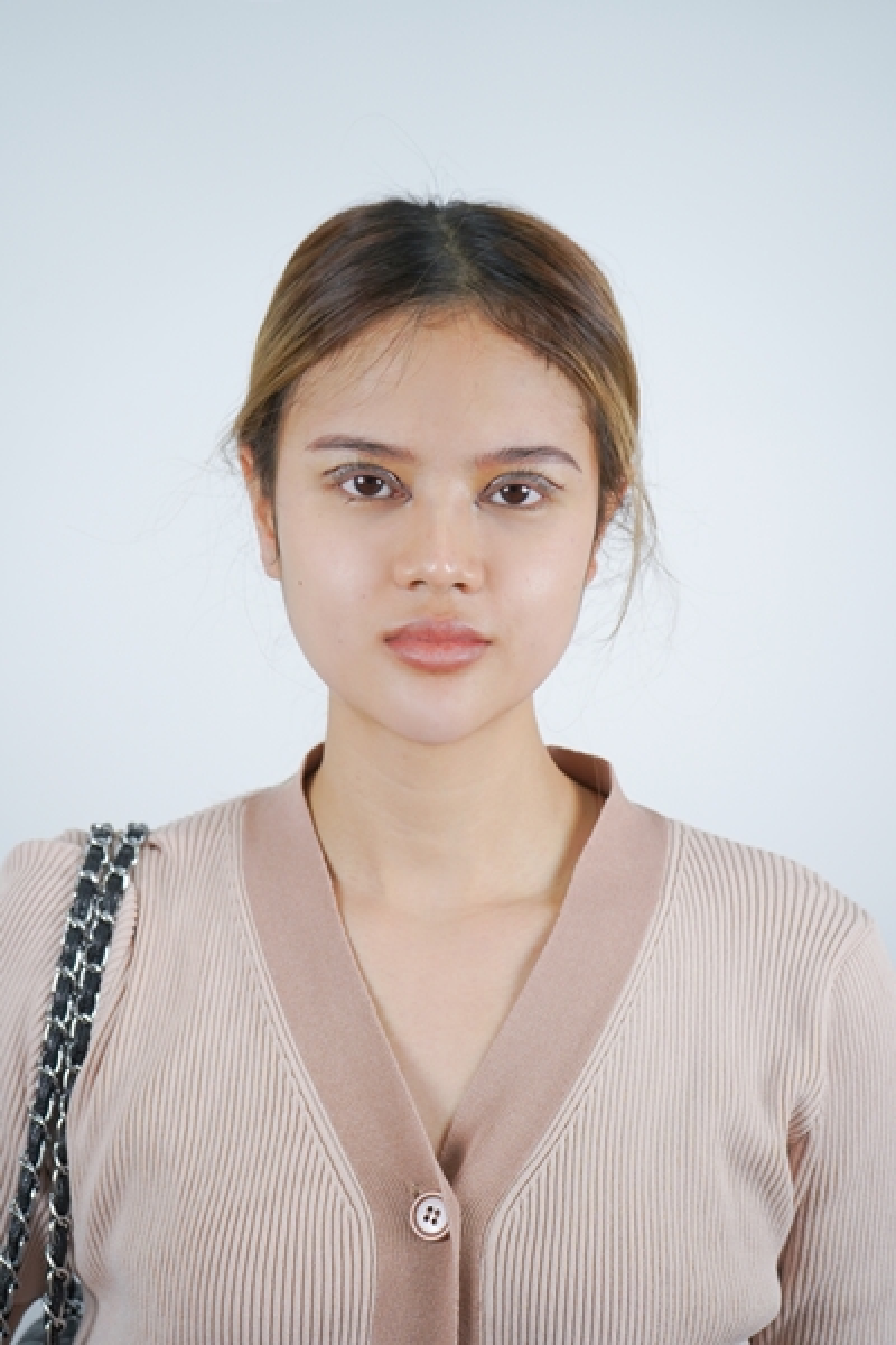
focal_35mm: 54
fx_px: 2016
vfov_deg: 36.9
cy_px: 672
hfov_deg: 25.1
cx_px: 448
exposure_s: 1/200
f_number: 5.6
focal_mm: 54
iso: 1000
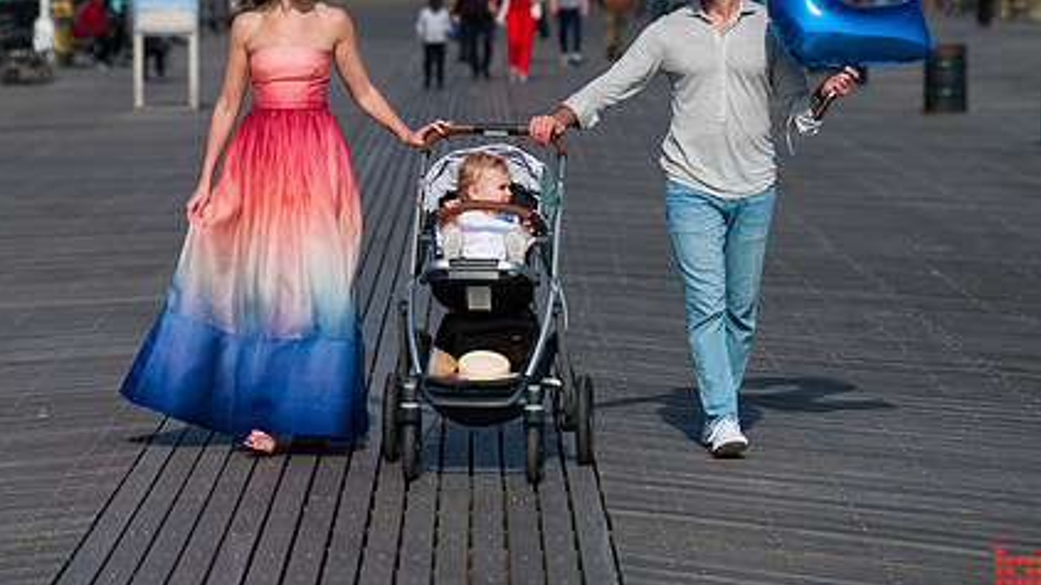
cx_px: 454
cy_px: 197
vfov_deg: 6.7
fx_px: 4967
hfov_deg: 12.0
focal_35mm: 180
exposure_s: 1/6400
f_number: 4
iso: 200
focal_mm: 125
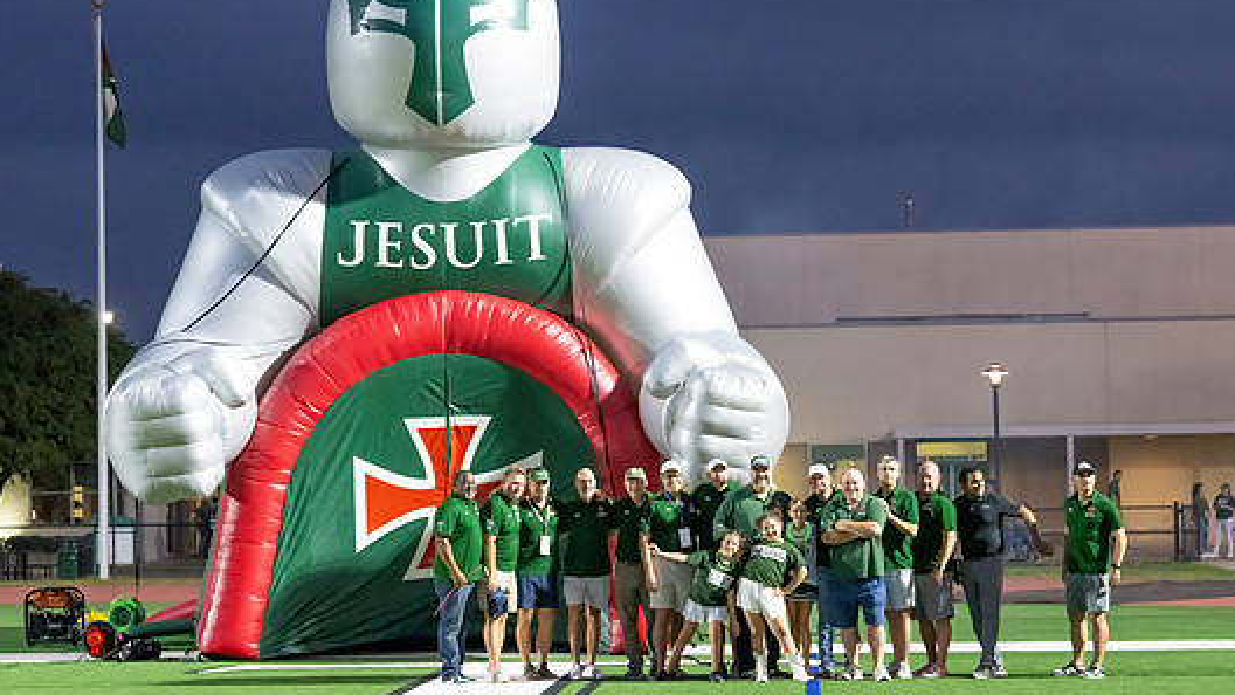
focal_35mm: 99
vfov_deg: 12.2
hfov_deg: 21.6
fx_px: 3242
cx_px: 676
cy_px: 324
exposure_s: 1/400
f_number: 5.6
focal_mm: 86
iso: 10000
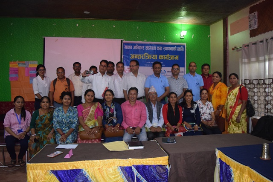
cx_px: 136
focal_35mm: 30
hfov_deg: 61.9
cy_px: 91
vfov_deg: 43.6
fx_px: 228
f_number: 3.5
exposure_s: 1/60
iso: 3200
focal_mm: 20
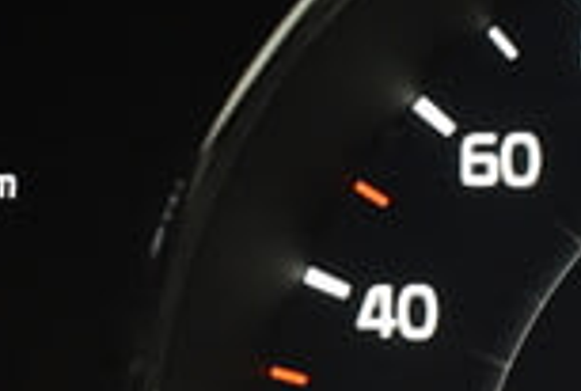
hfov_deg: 11.1
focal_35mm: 176
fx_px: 2849
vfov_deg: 7.8
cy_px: 277
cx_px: 957
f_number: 3.8
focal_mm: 20
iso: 1800
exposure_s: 1/30
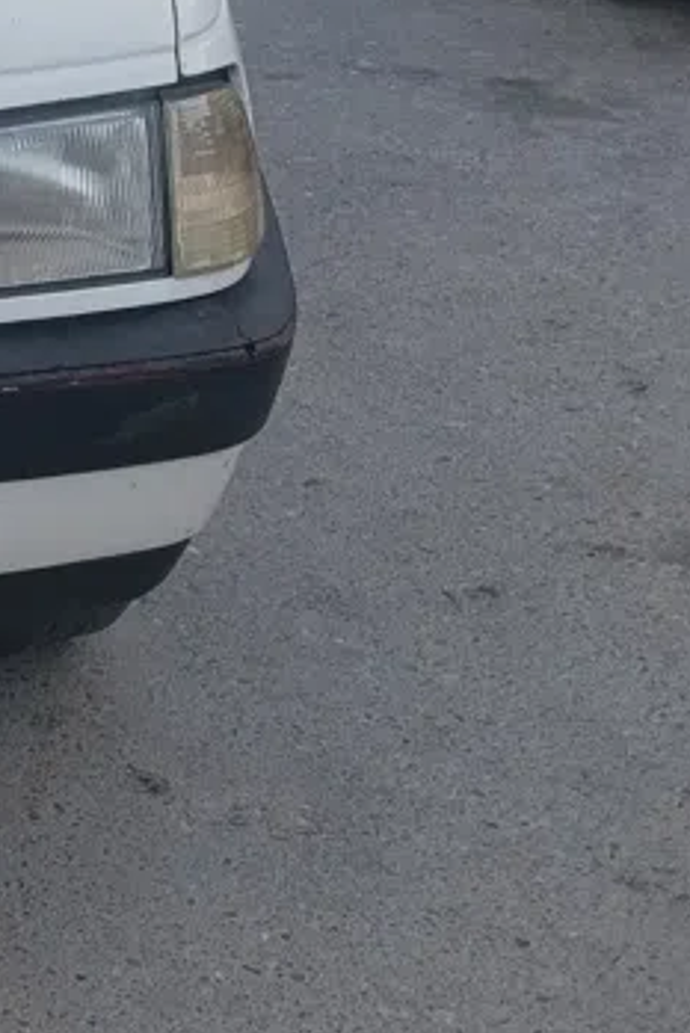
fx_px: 3389
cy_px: 380
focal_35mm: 118
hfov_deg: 10.6
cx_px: -702
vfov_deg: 17.3
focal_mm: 4.22
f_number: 1.8
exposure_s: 1/398
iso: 50
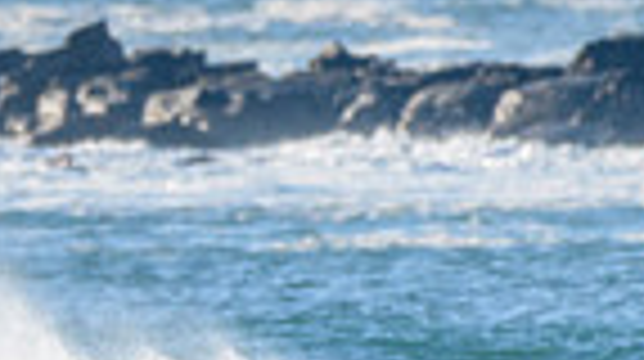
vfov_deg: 0.5
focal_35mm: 2608
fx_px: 44477
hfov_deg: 0.8
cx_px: -245
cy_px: 267
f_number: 5.6
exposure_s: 1/1250
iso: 220
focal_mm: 500
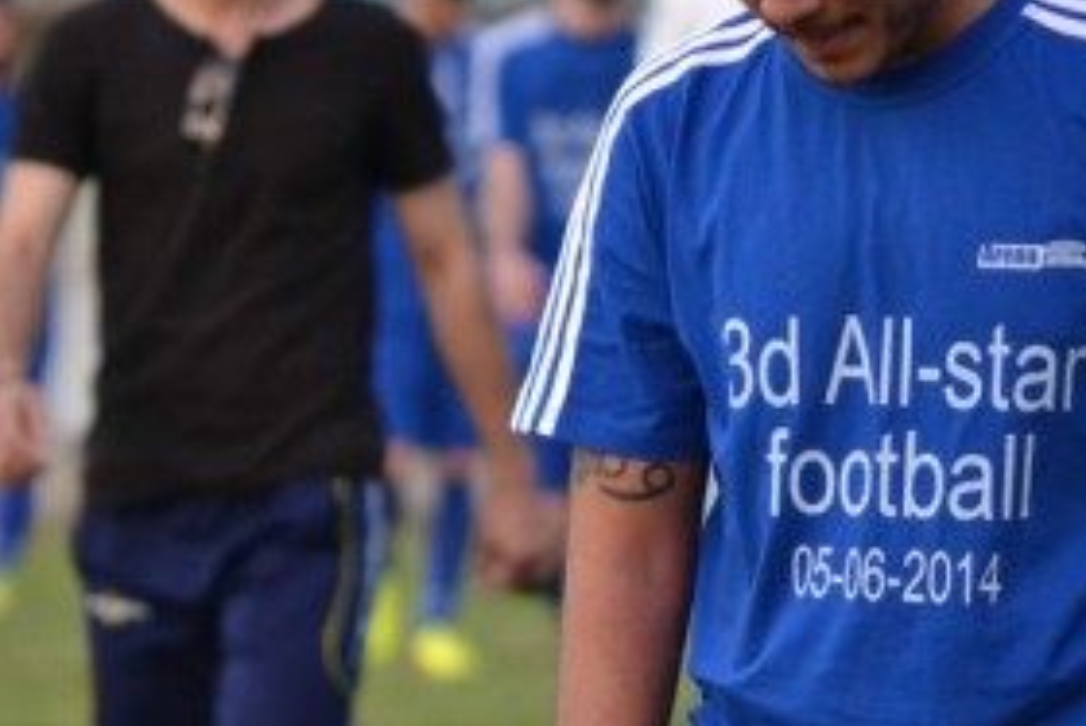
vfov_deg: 2.0
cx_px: 531
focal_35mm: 706
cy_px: 431
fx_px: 21308
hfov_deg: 2.9
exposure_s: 1/500
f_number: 5.6
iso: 2000
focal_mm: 200
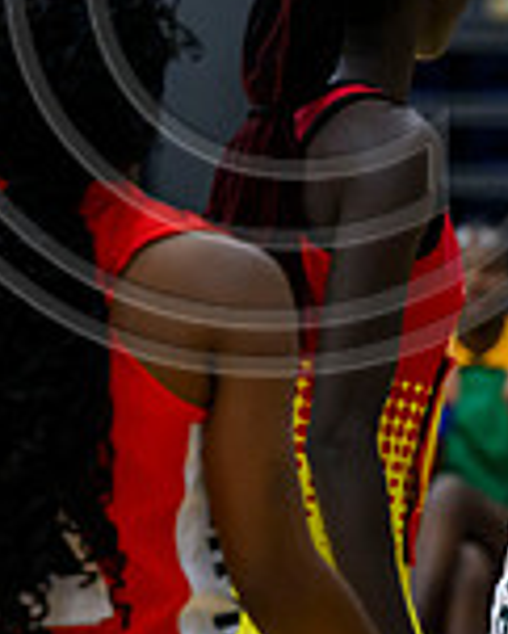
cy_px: -65
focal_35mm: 585
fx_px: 10983
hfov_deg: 2.6
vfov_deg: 3.3
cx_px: 627
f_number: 3.2
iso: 4000
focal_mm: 135
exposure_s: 1/1000
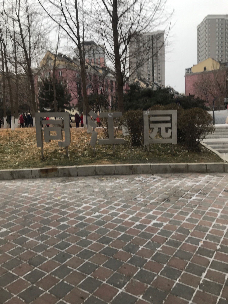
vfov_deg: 63.4
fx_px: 246
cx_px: 114
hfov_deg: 49.7
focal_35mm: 28
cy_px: 152
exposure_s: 1/209
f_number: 1.8
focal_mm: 3.99
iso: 20
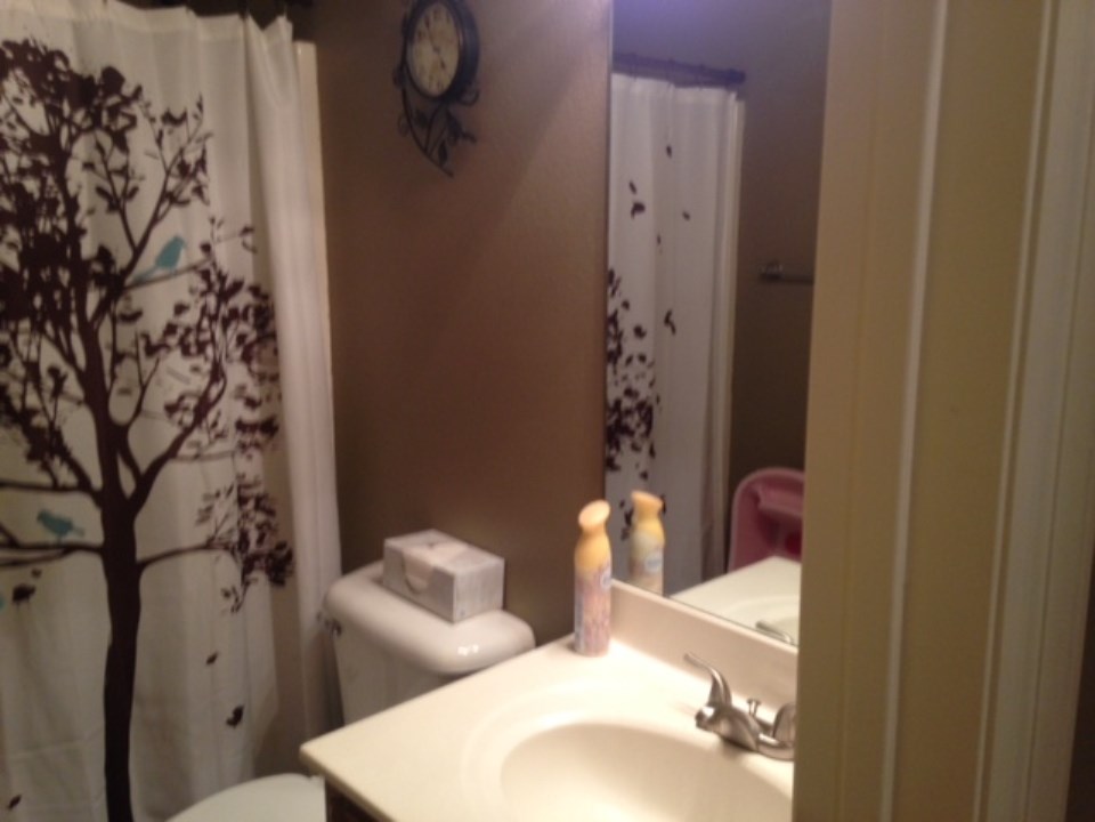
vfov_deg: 42.9
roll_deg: +0.5
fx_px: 1044
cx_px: 548
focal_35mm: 33
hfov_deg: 55.4
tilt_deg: -12.5
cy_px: 411
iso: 80
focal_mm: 4.12
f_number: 2.4
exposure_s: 1/20
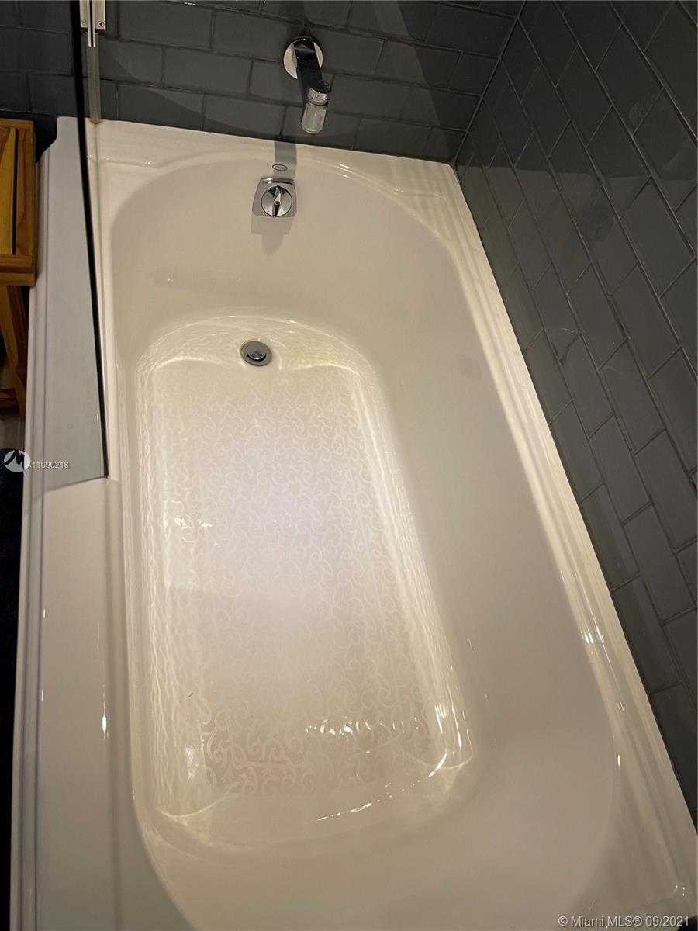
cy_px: 466
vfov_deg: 67.3
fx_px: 699
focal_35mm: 26
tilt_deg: -56.9
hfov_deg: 53.1
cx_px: 349
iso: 125
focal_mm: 5.1
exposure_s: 1/60
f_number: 1.6
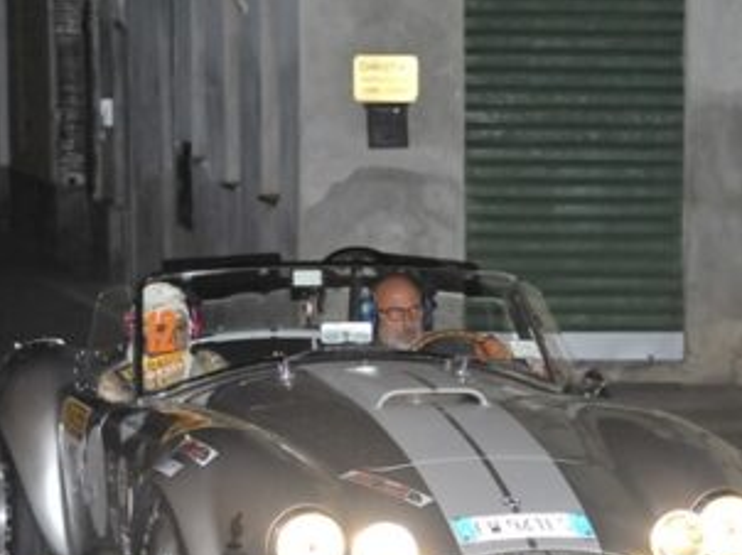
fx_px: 3705
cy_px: 519
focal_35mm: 173
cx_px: 762
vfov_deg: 8.5
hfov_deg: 11.3
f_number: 5.6
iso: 2500
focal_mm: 85
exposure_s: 1/320
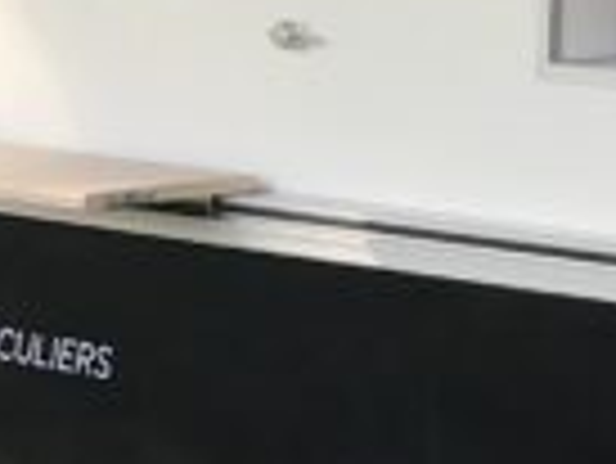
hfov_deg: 9.0
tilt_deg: +2.6
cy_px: -419
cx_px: 1201
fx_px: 3722
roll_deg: -1.6
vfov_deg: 6.9
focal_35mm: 209
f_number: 1.8
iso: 20
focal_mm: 3.99
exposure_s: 1/587
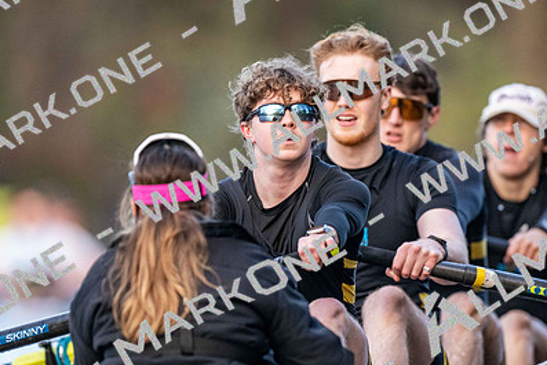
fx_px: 13330
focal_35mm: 877
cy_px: 227
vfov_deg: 1.6
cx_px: 306
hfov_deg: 2.4
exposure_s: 1/2500
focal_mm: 600
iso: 3600
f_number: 4
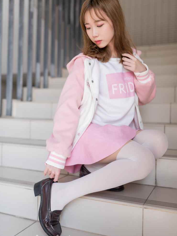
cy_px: 114
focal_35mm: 38
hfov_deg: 37.7
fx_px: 259
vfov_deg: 49.0
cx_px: 88
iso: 100
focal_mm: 35
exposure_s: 1/500
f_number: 2
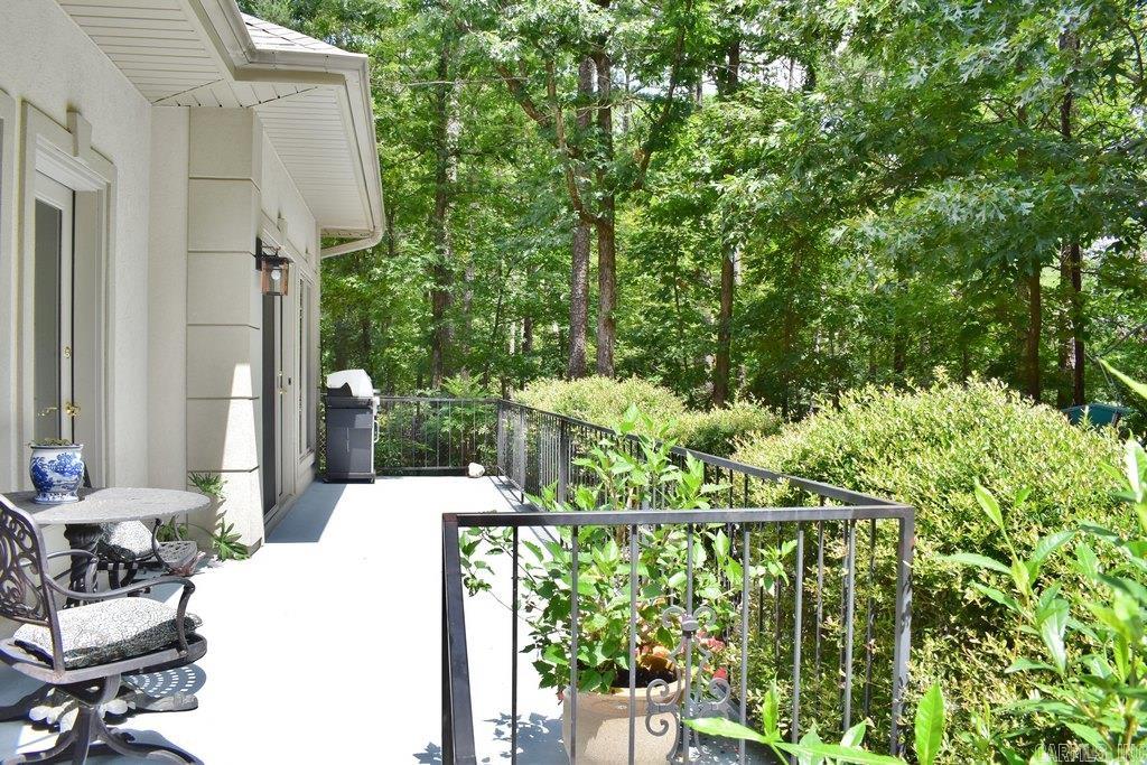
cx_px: 574
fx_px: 860
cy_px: 382
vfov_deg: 47.9
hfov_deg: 67.4
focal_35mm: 27
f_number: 10
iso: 400
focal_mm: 18
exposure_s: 1/200
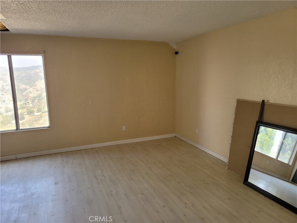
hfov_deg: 67.3
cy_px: 112
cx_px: 148
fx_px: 223
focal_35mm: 26
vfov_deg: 53.1
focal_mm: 5.4
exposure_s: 1/120
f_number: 1.8
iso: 125
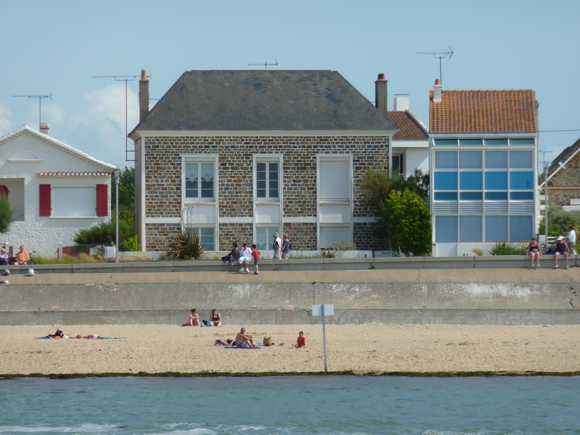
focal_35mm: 300
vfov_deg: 5.0
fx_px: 5027
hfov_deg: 6.6
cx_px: 290
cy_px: 218
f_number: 5.6
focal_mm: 49.2
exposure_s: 1/500
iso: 80
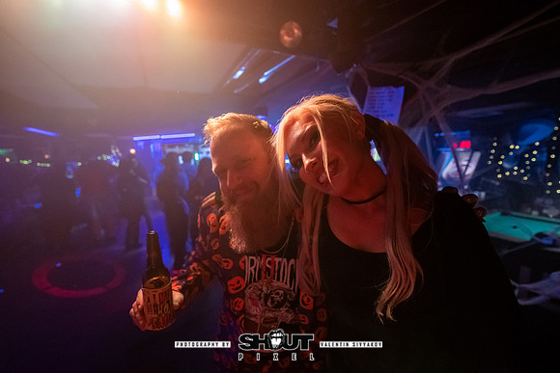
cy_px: 186
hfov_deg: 104.2
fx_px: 218
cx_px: 280
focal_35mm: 14
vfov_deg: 81.2
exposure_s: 1/200
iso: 4000
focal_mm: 14
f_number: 2.8
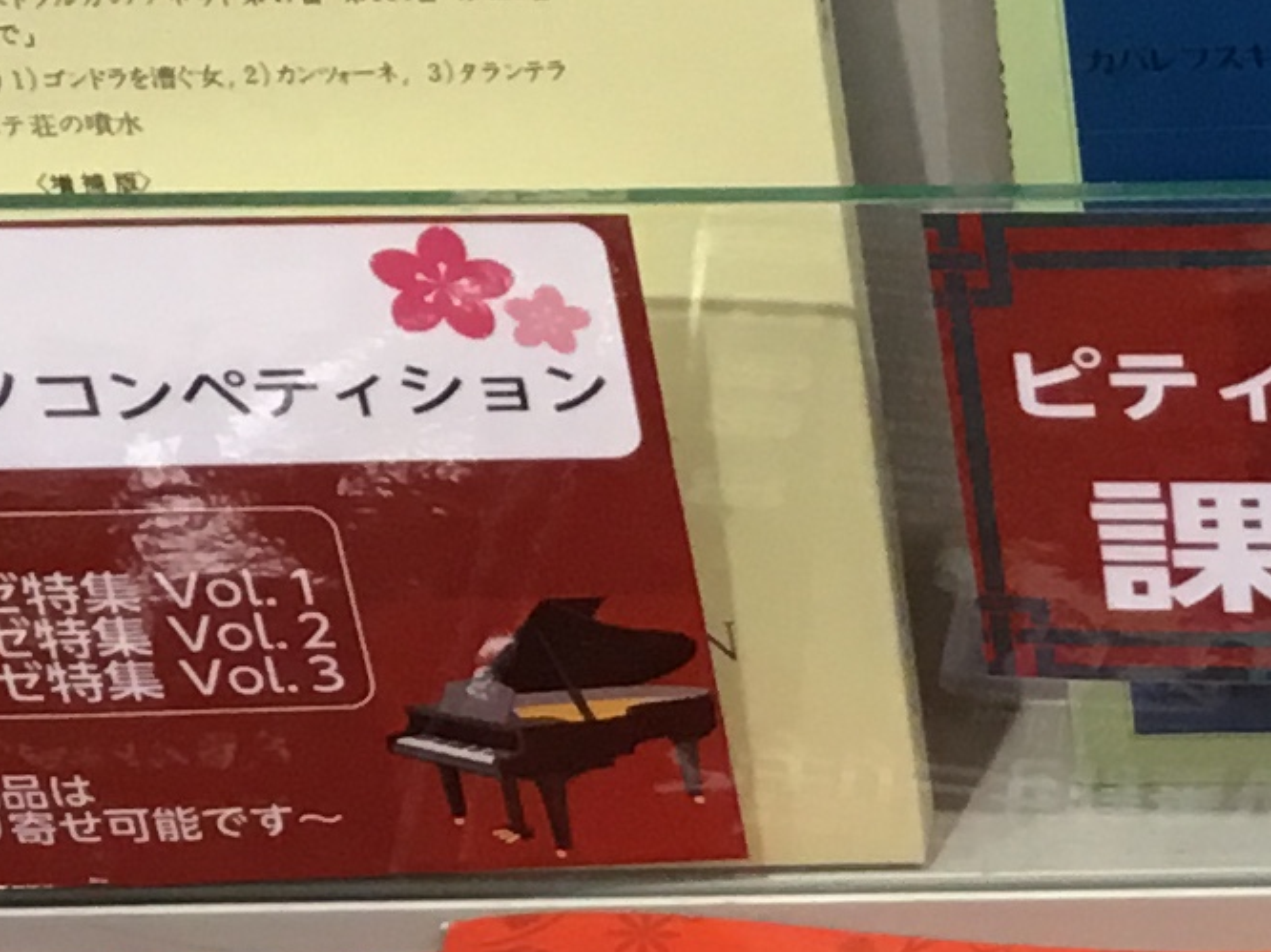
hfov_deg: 12.4
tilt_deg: -48.6
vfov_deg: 9.7
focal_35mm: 152
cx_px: 1866
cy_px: 960
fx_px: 5579
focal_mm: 3.3
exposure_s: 1/33
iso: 80
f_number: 2.4
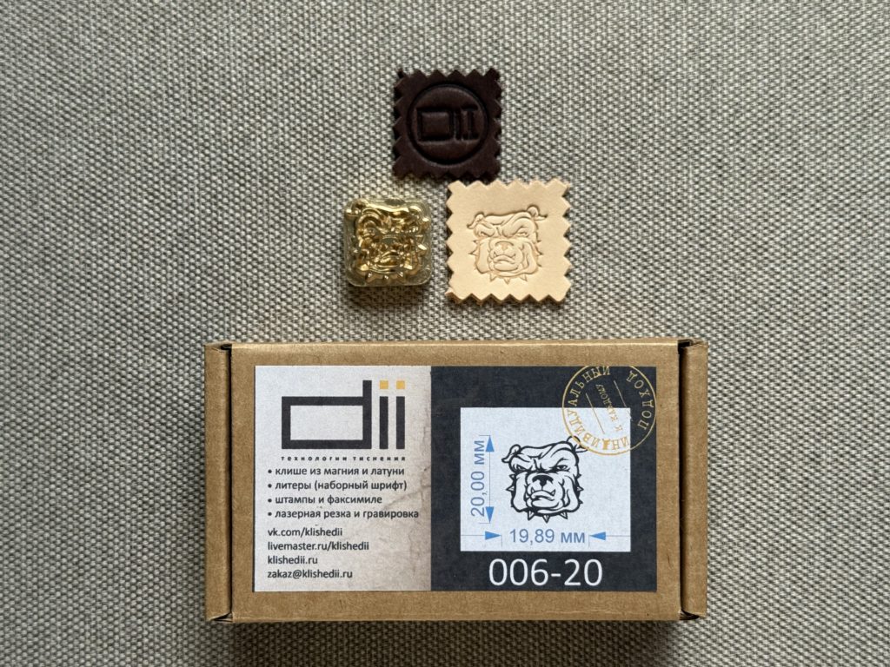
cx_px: 445
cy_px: 334
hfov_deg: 39.7
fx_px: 1234
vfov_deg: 30.3
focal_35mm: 48
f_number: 1.78
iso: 50
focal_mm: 6.76
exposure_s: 1/138
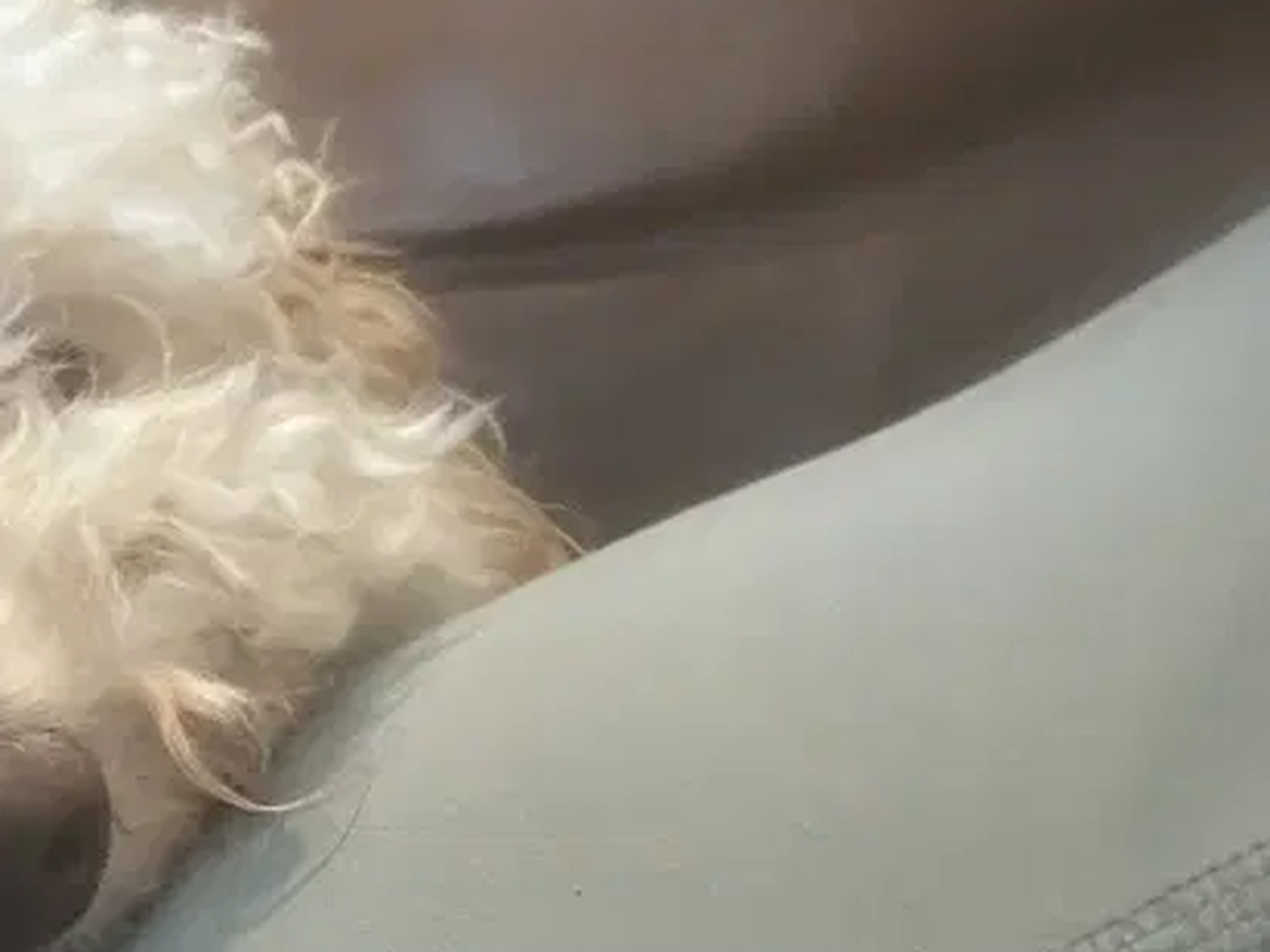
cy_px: 522
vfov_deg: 26.1
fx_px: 2054
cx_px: 0
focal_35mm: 56
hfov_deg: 31.7
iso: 200
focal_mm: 2.69
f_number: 1.9
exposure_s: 1/60
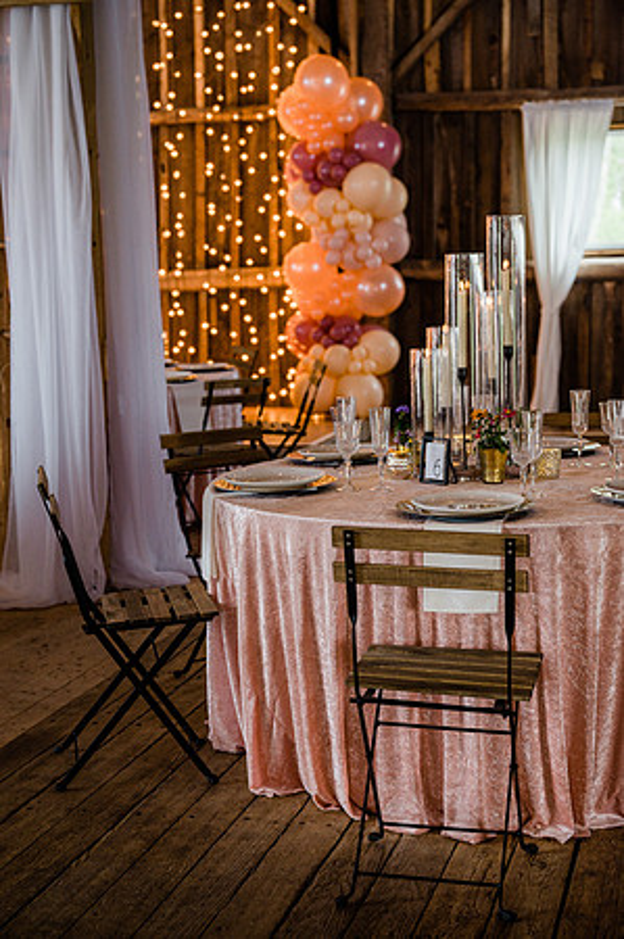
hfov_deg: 23.3
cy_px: 470
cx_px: 312
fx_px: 1511
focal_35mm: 58
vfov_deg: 34.5
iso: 320
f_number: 4.5
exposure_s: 1/200
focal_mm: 58
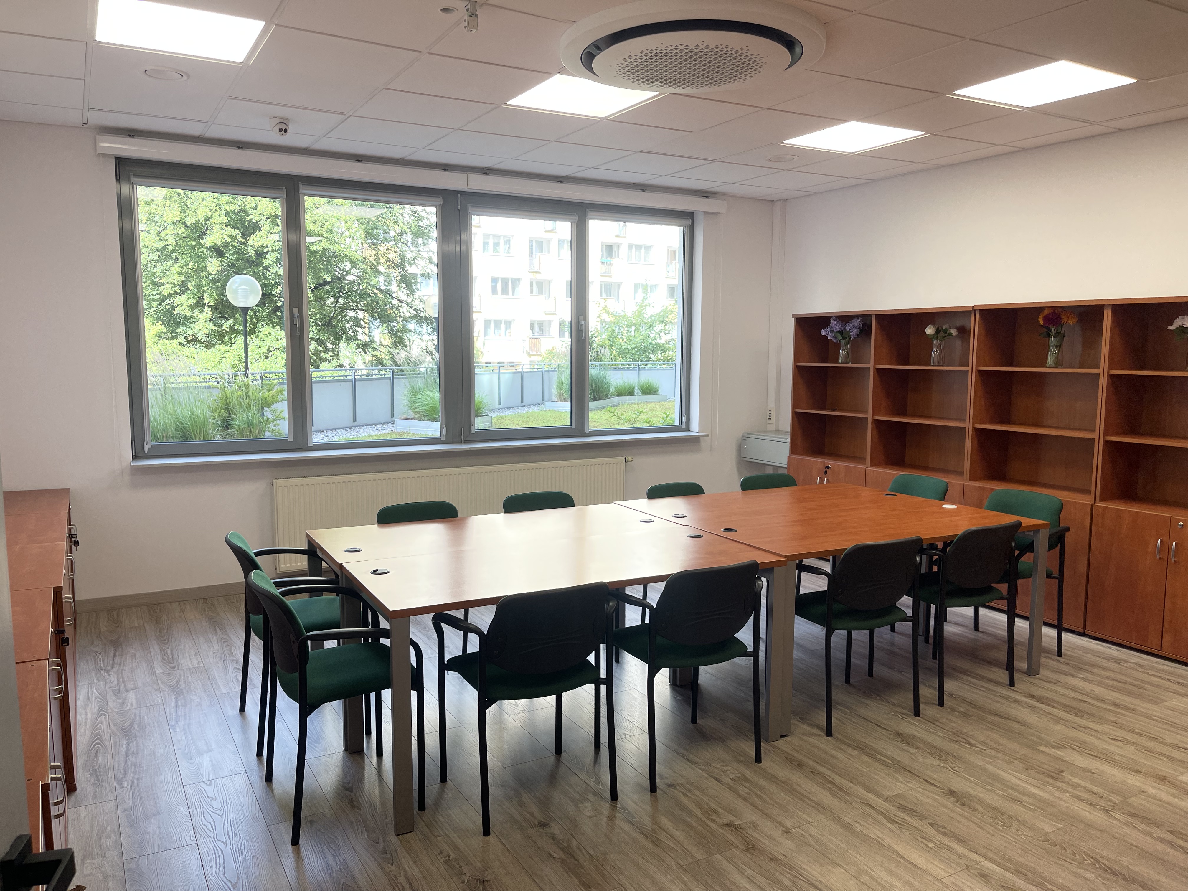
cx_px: 594
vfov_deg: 54.9
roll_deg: -0.3
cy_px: 446
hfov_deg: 69.4
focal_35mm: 25
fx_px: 858
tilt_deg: -7.7
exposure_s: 1/142
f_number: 1.6
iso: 32
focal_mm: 5.1
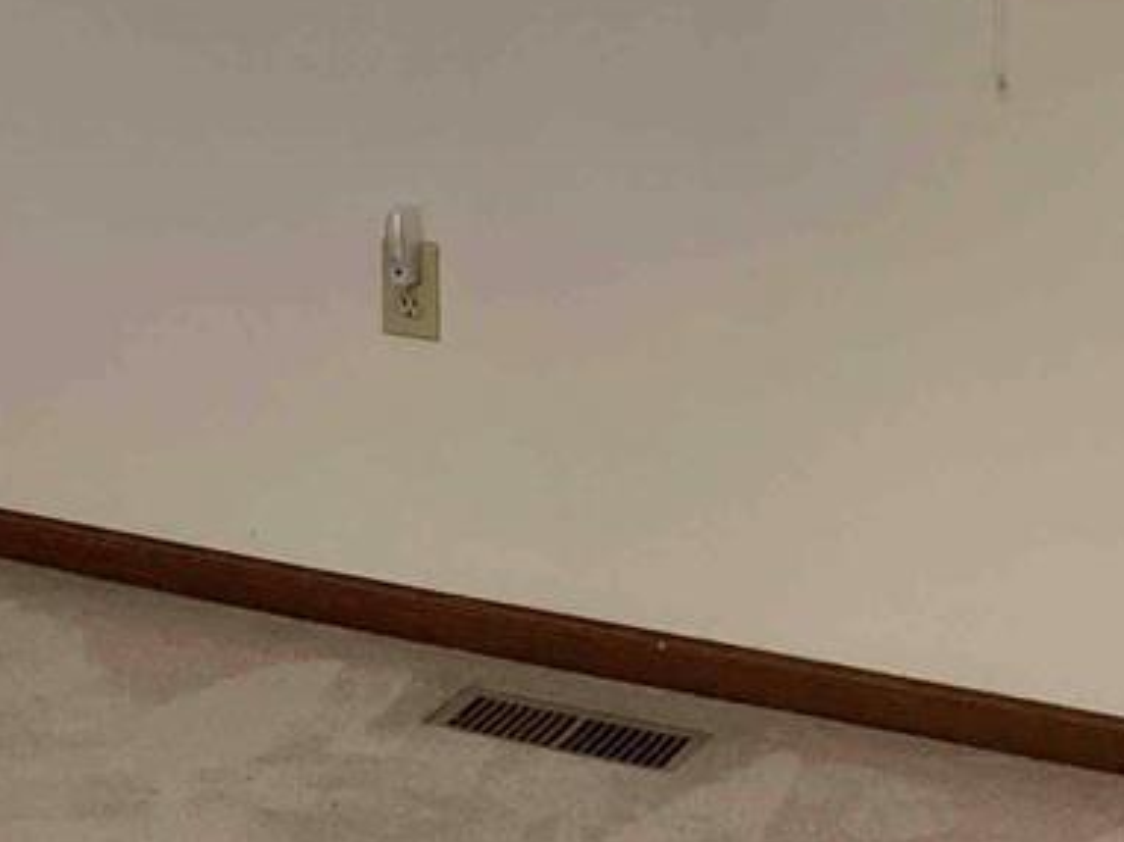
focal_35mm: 109
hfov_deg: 17.4
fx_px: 3537
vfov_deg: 13.2
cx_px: -129
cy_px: -209
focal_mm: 4.25
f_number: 1.8
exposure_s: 1/120
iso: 80
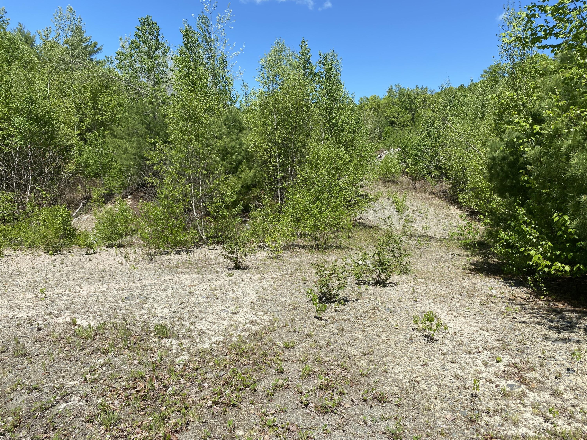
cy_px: 220
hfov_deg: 67.3
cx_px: 294
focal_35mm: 26
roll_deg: -2.4
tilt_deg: -8.2
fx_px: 441
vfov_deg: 53.1
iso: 32
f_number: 1.8
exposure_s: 1/2755
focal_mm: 4.25
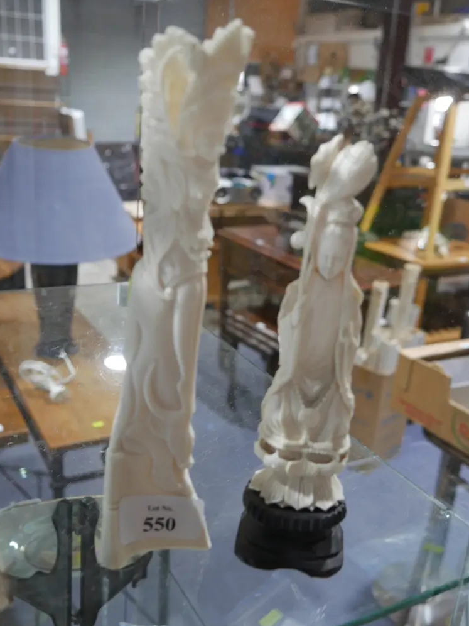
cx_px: 237
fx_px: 668
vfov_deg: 50.1
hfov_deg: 38.7
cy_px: 311
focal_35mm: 37
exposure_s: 1/60
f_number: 4
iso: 500
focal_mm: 18
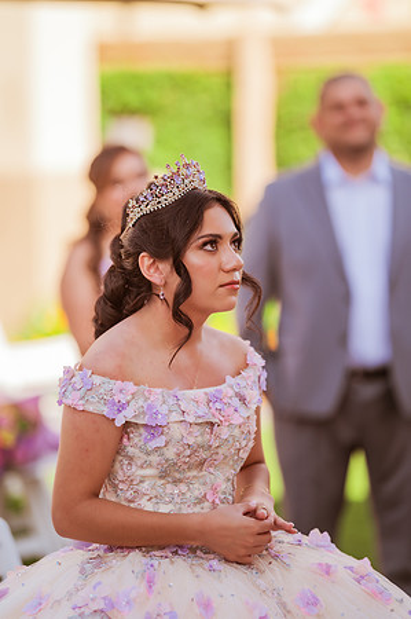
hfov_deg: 10.1
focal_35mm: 135
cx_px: 206
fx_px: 2317
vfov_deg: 15.2
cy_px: 310
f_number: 1.8
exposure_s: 1/1250
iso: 125
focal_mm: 135
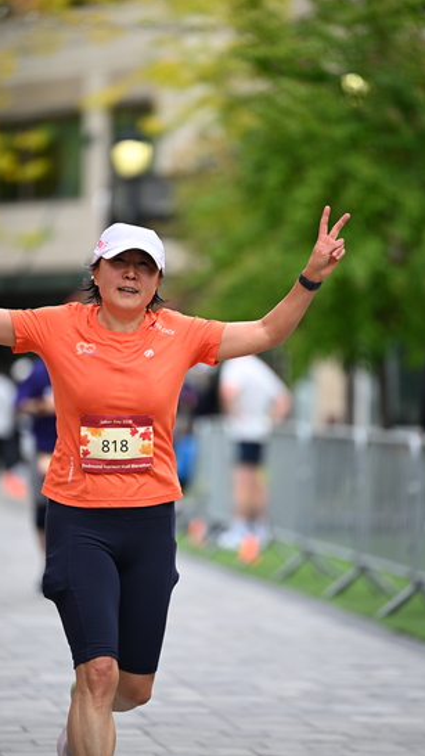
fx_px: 4229
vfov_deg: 10.2
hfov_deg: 5.8
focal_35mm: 211
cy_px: 378
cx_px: 177
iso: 640
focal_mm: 200
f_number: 2.8
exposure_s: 1/2000
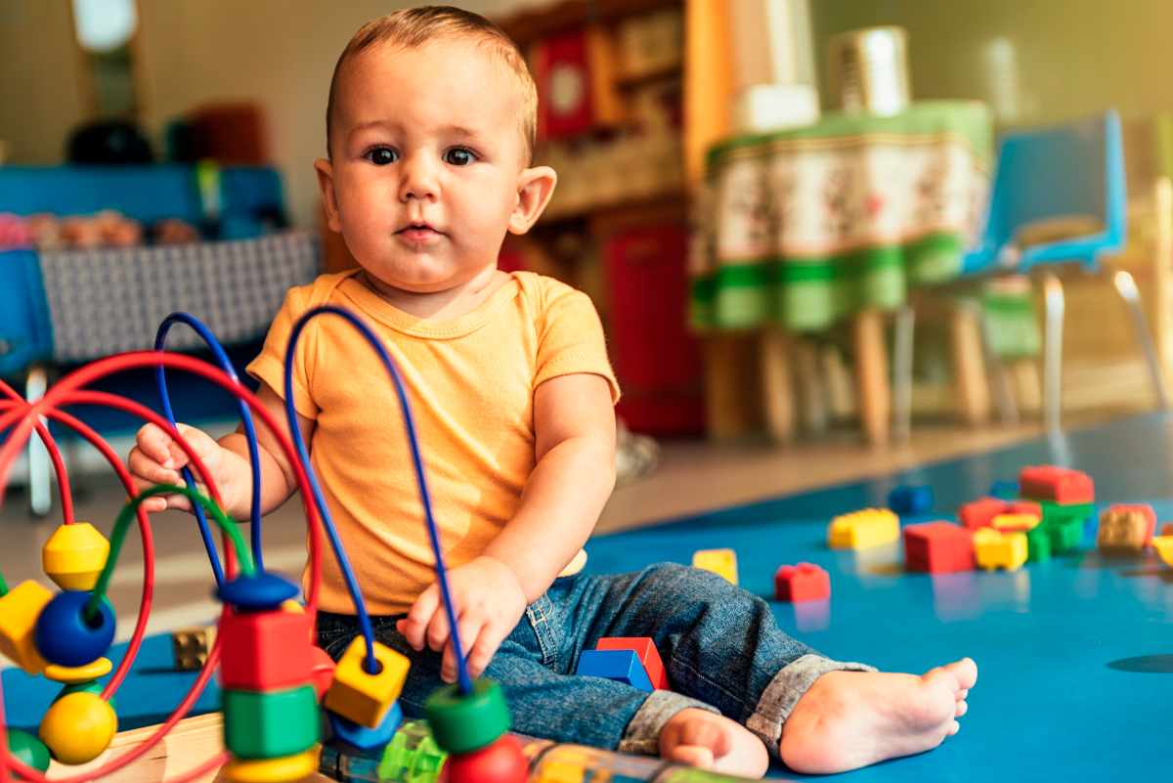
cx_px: 586
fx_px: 1630
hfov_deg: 39.6
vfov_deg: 27.0
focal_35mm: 50
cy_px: 392
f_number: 3.2
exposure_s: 1/320
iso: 320
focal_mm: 50
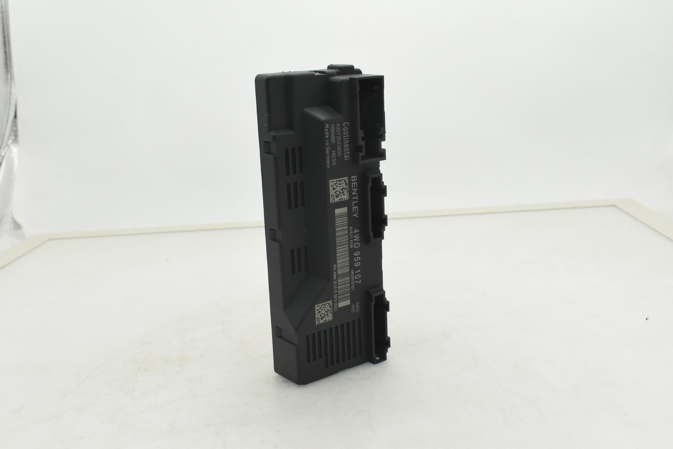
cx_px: 336
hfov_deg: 49.5
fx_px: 729
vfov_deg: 34.2
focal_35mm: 39
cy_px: 224
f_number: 10
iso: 1600
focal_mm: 26
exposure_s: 1/200
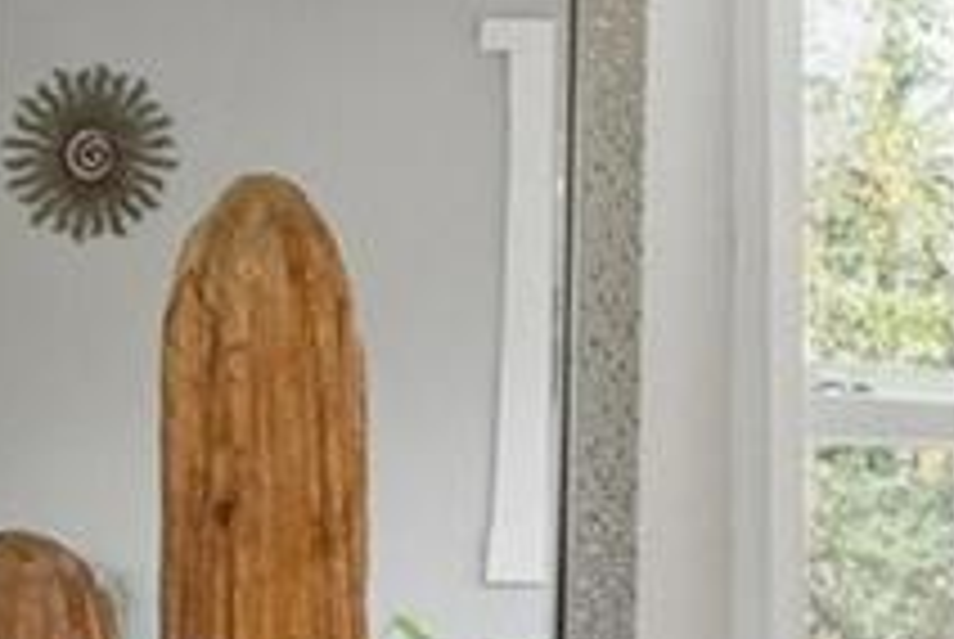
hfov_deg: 11.7
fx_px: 2999
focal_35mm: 113
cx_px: 2718
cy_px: 513
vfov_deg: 12.1
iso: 800
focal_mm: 10
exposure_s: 1/15
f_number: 8
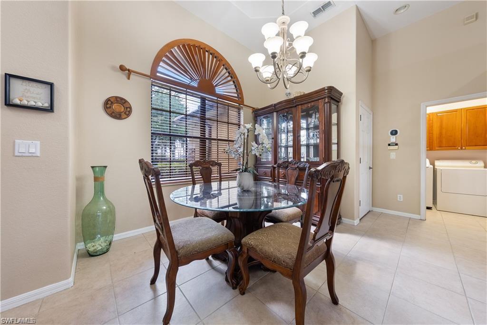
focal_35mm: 12
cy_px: 162
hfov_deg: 112.6
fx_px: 162
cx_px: 244
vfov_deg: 90.0
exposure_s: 1/1.25
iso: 200
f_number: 9
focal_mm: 12
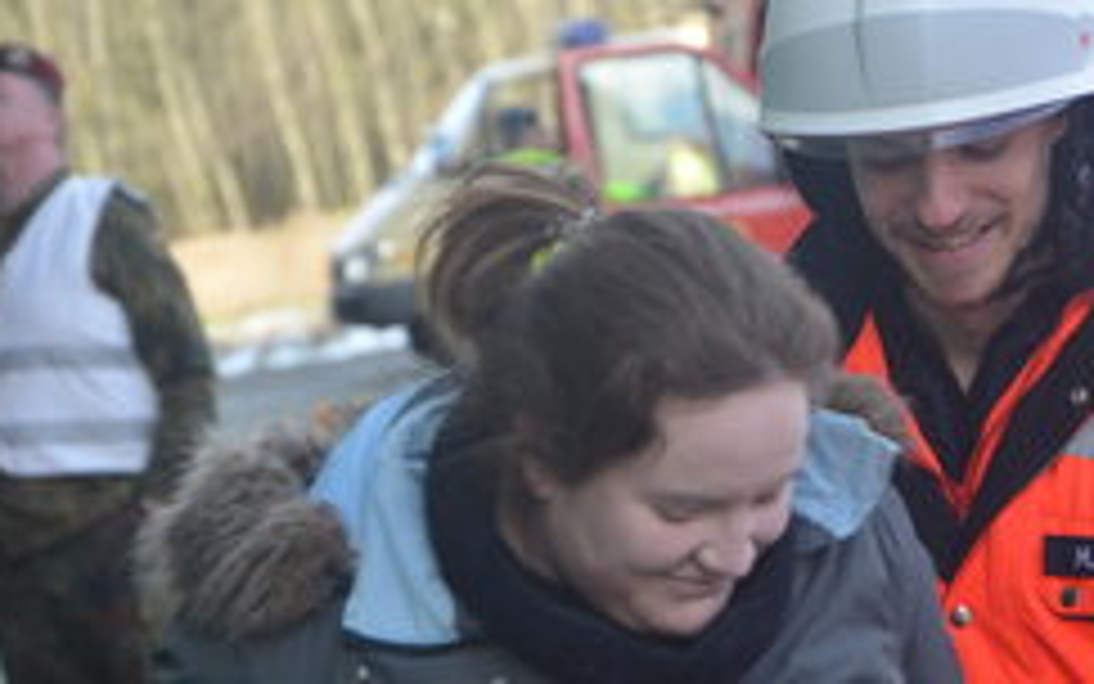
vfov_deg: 5.7
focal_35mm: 231
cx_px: 594
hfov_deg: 9.1
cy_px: 416
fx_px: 6889
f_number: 6.3
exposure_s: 1/200
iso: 200
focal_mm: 92
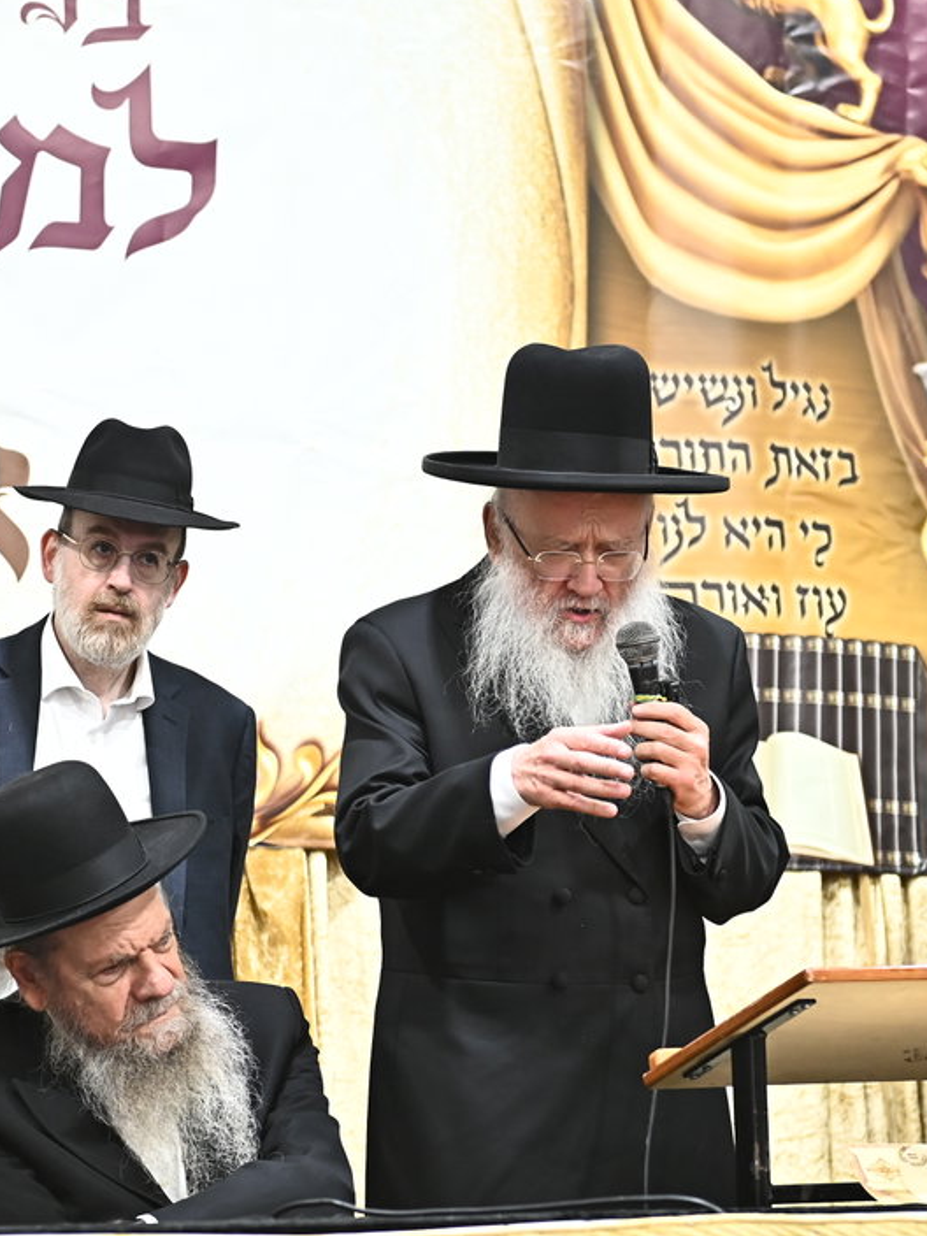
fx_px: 3821
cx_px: 321
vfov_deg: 18.4
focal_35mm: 107
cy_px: 738
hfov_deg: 13.8
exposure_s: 1/200
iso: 1600
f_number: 2.8
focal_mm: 56
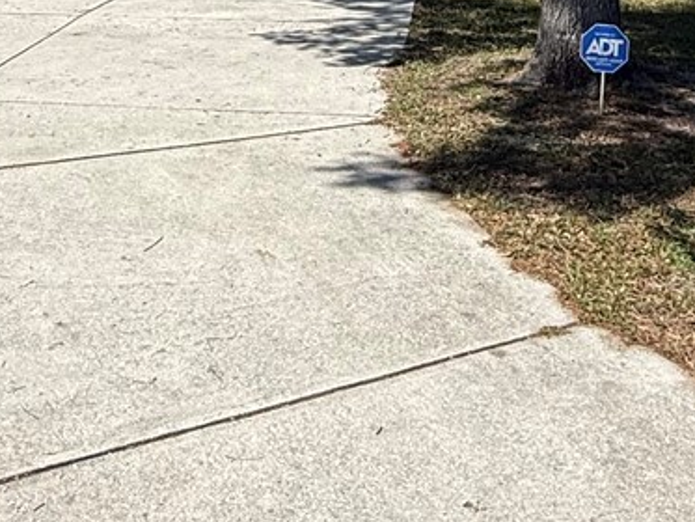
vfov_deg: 22.4
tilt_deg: -1.2
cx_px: 393
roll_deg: -1.3
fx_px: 1205
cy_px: -112
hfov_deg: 32.1
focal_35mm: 60
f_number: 2.2
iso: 50
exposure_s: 1/2165
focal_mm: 2.22
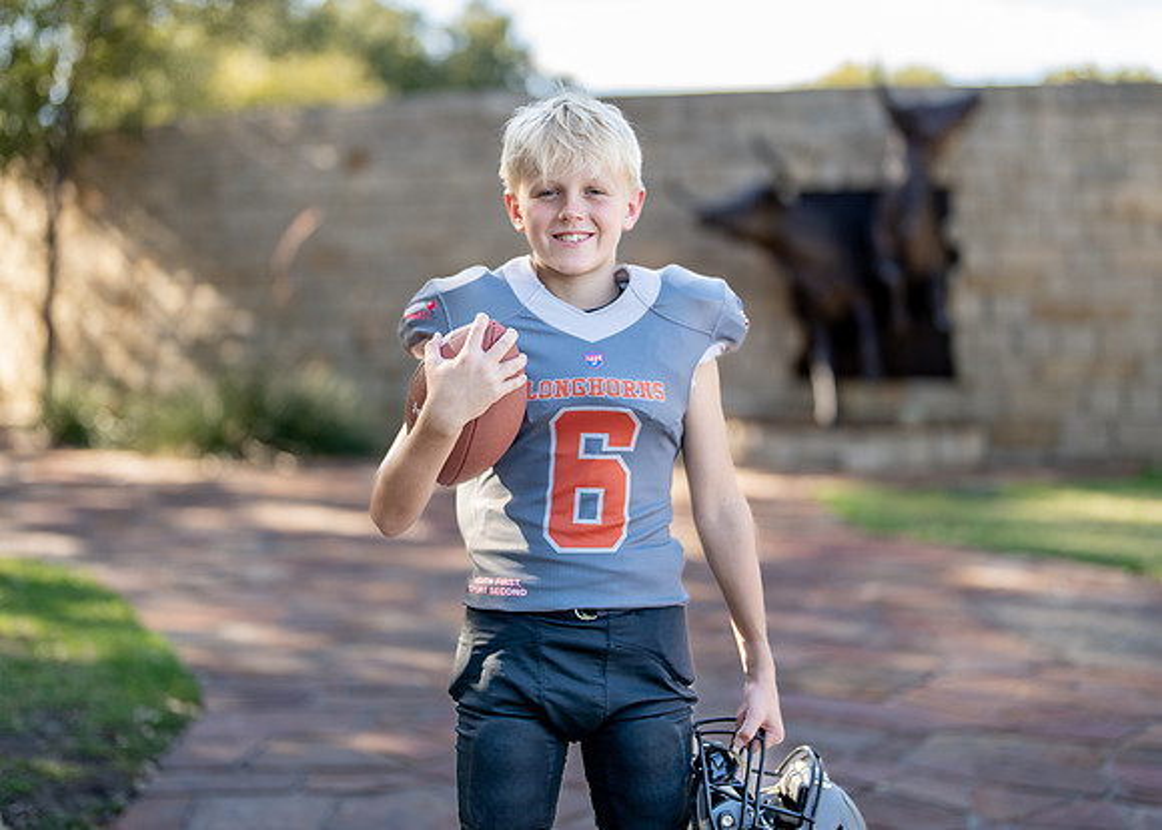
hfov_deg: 33.5
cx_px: 598
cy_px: 369
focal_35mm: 58
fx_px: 1928
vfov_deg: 24.3
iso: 100
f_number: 1.2
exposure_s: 1/1000
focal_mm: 50
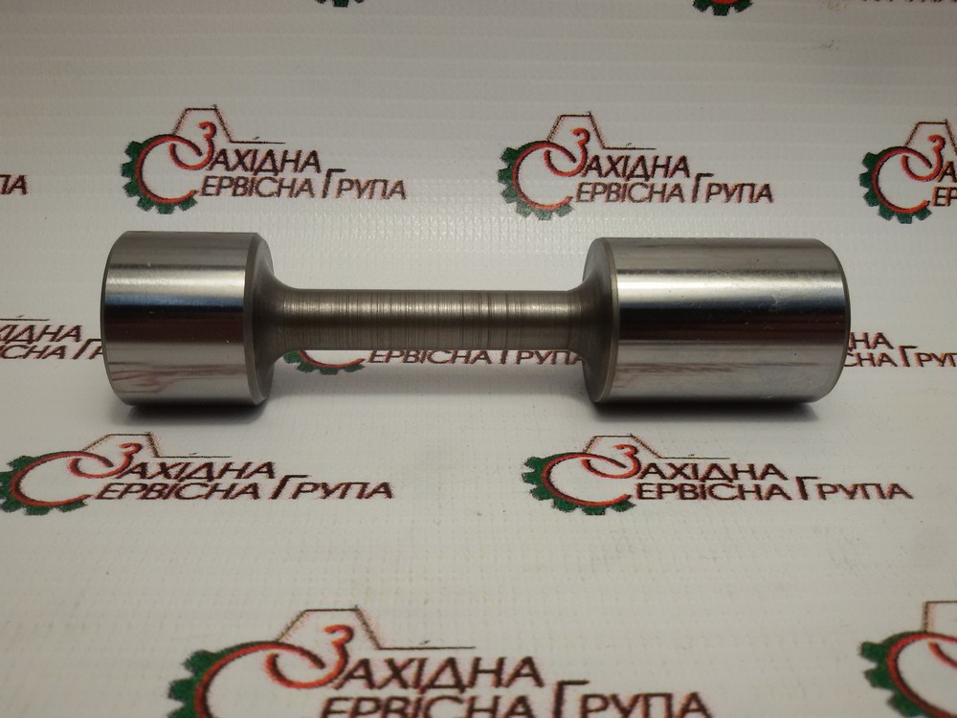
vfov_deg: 45.4
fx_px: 857
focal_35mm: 31
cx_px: 478
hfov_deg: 58.4
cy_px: 359
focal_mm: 2.93
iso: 40
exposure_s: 1/100
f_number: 2.4
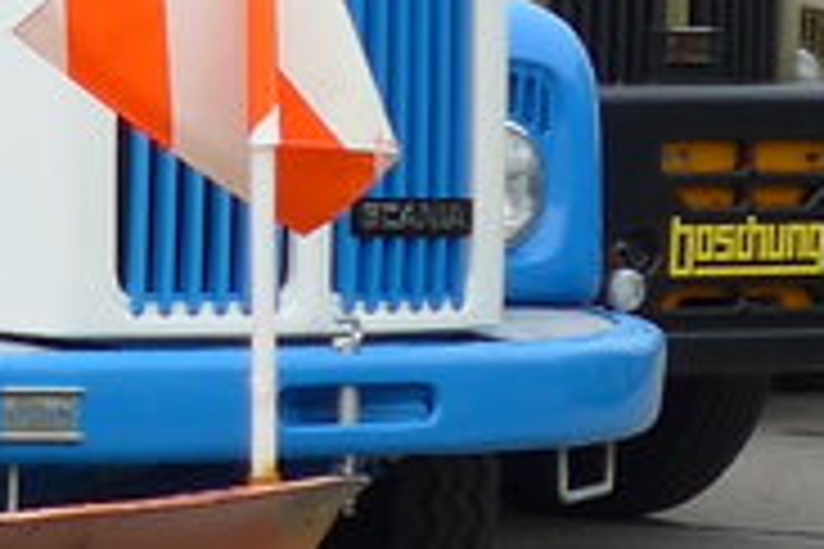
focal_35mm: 246
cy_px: 184
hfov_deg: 7.5
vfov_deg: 5.6
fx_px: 5630
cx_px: -1499
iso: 80
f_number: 2.8
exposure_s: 1/640
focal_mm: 7.5
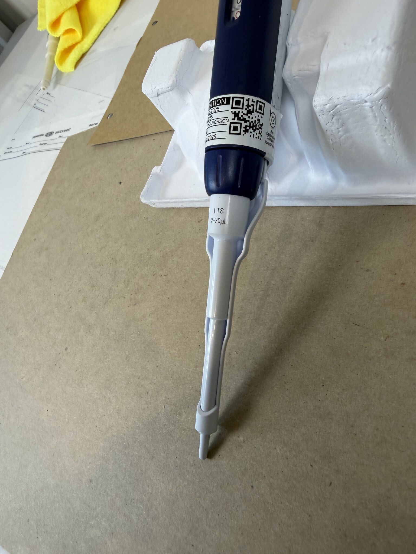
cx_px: 208
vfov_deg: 71.6
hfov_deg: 56.8
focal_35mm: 24
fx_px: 385
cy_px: 277
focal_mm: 2.22
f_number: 2.2
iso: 100
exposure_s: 1/120
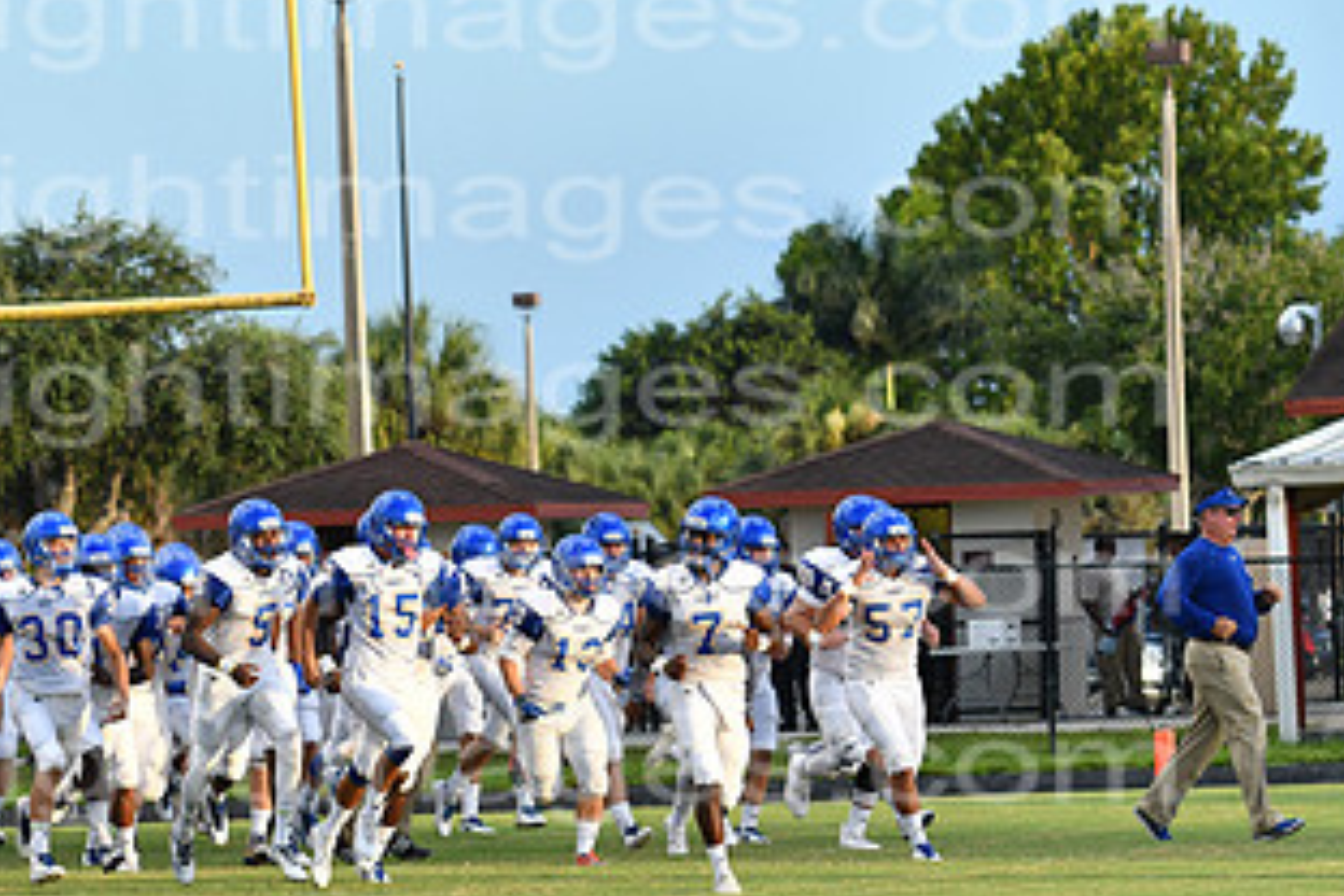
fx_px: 11460
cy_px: 678
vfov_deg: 4.5
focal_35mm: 307
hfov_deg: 6.7
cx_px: 211
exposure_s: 1/1250
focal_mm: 110
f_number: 4
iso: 400
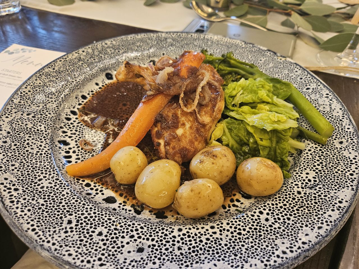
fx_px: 249
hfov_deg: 71.6
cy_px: 134
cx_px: 180
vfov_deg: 56.8
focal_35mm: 24
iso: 320
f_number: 1.8
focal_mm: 5
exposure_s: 1/65
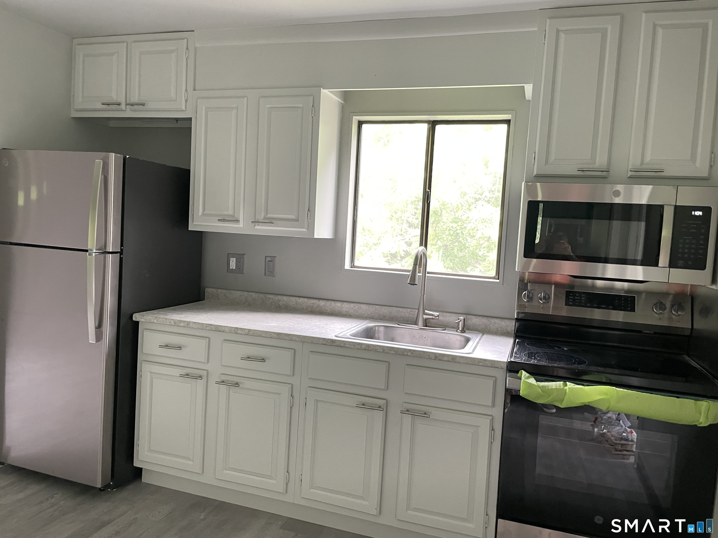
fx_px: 539
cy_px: 269
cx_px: 359
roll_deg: -3.3
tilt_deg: -2.0
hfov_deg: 67.3
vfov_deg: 53.1
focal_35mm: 26
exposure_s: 1/60
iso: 160
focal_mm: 4.2
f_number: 1.6
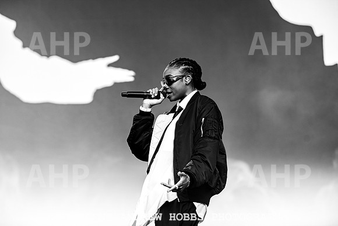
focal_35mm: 120
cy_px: 113
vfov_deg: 11.4
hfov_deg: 17.1
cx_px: 169
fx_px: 1127
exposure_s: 1/500
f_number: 3.5
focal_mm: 120
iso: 250
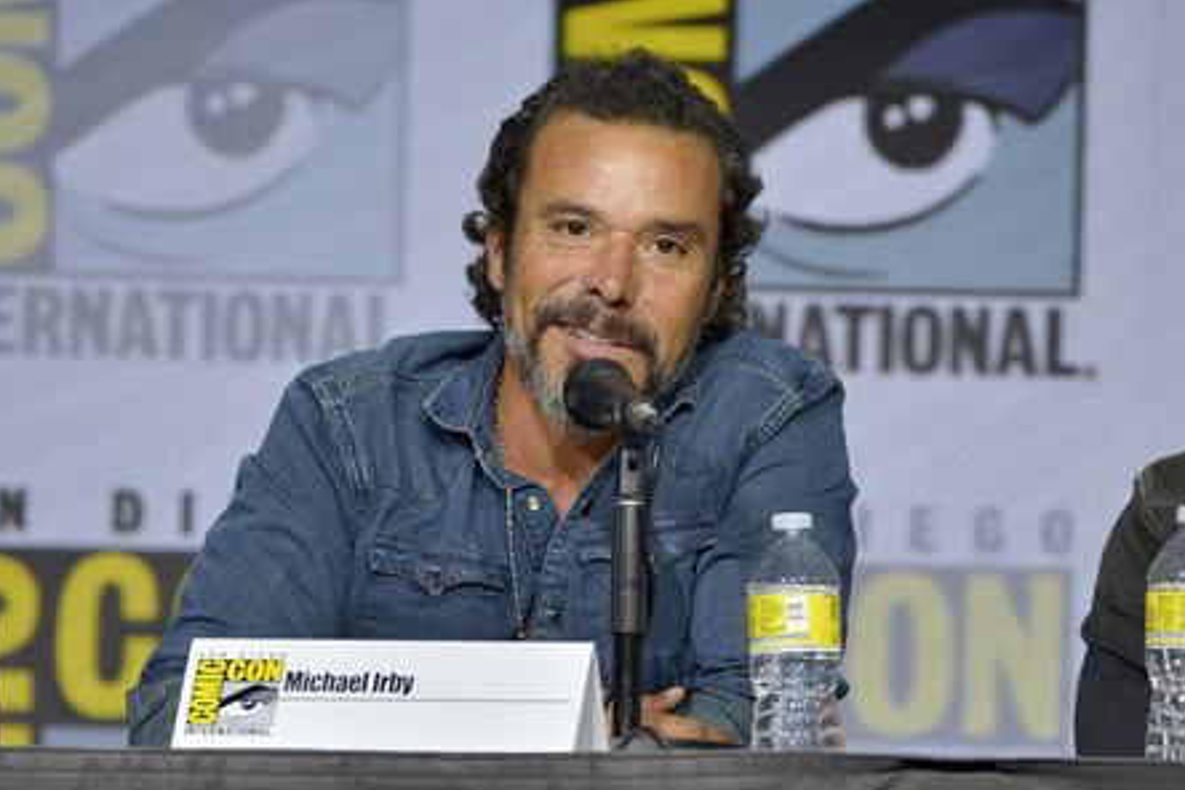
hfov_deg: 4.1
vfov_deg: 2.7
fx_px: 16687
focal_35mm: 507
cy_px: 398
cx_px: 592
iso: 1600
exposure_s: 1/250
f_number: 6.3
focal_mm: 500
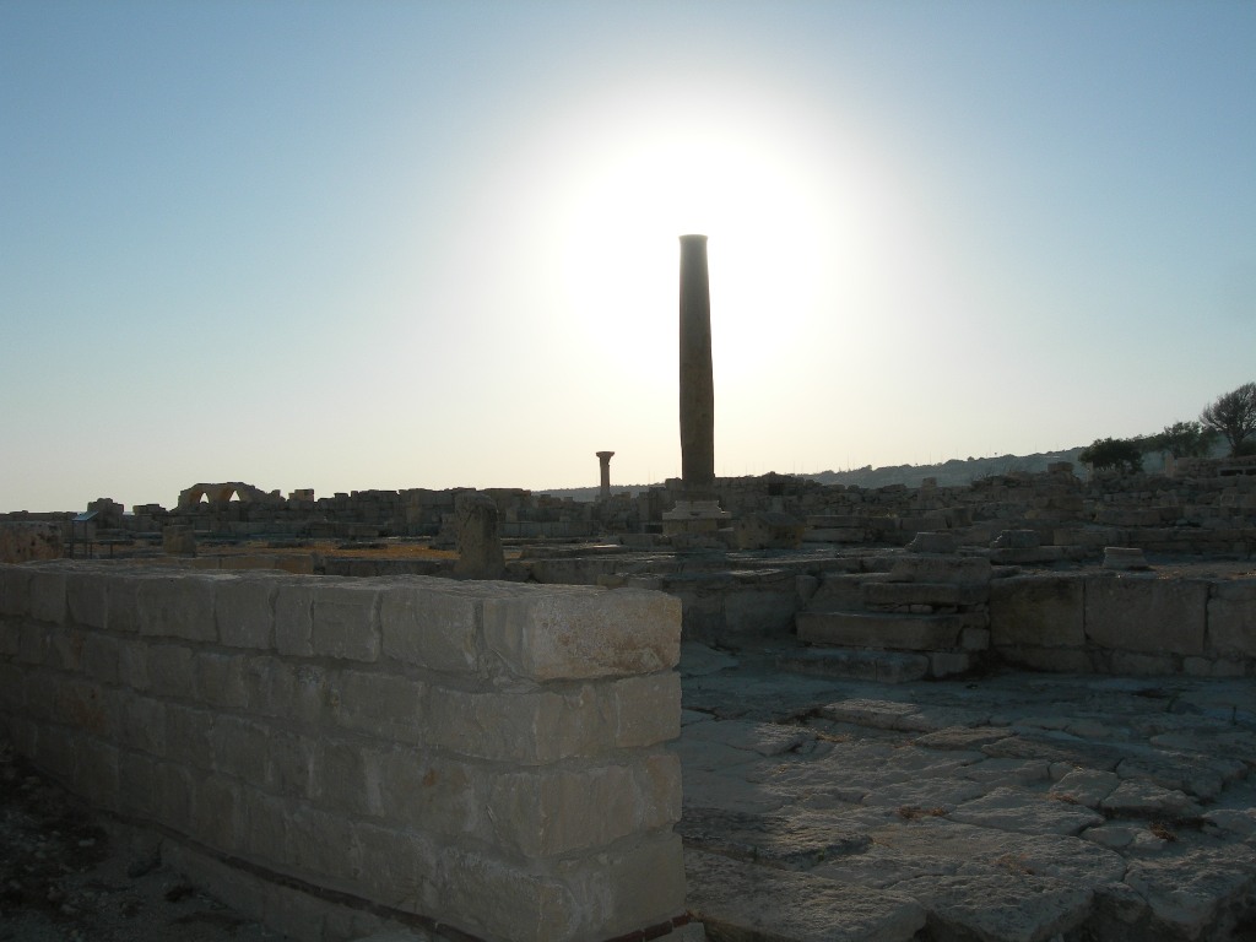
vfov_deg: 37.7
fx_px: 1379
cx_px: 628
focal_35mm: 38
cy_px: 471
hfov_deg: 49.0
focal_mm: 7.8
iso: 50
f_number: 4.8
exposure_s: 1/1300
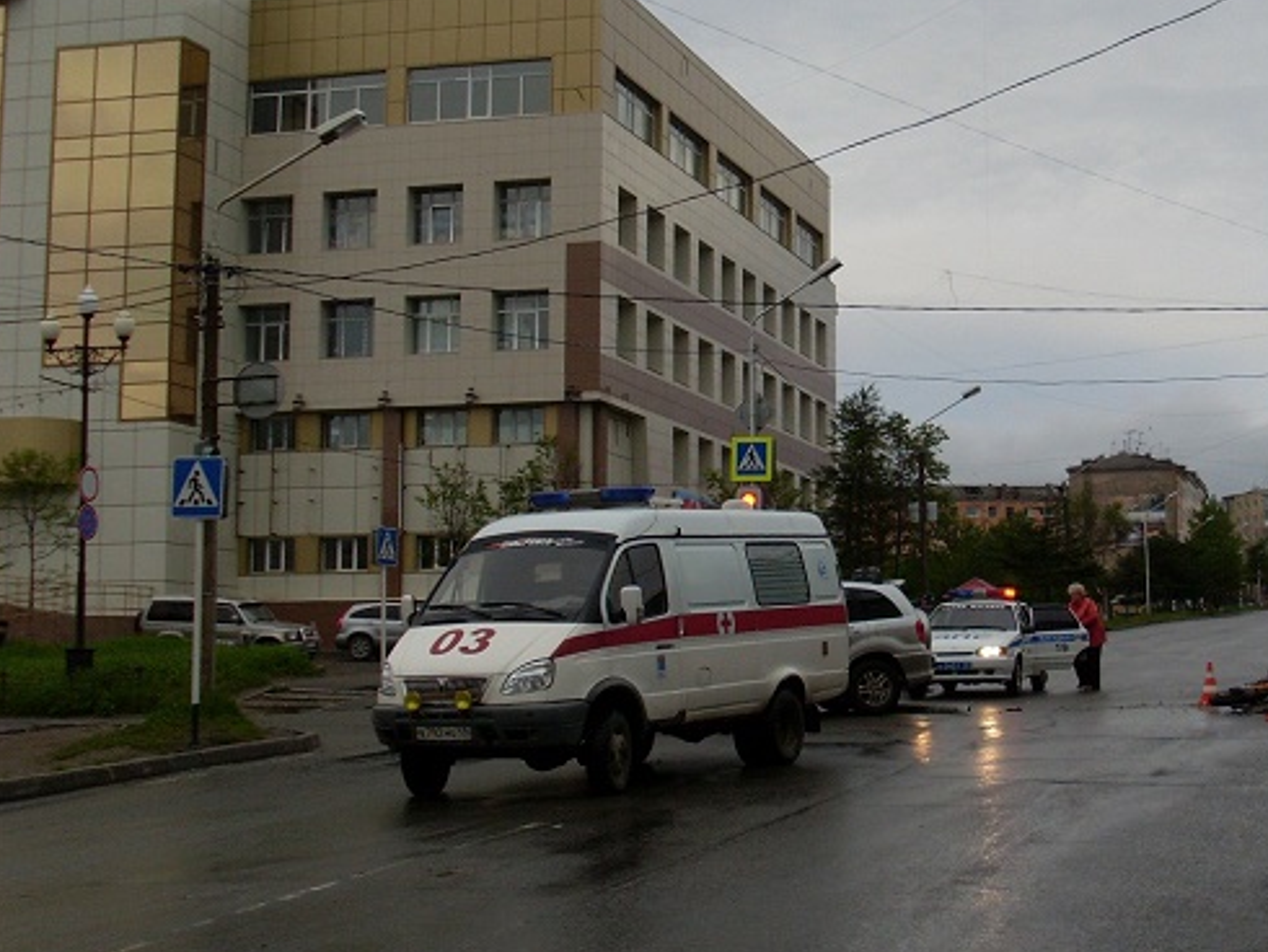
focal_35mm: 62
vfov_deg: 23.6
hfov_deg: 30.6
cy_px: 404
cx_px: 973
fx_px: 2272
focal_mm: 6.3
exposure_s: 1/60
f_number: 7.7
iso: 80
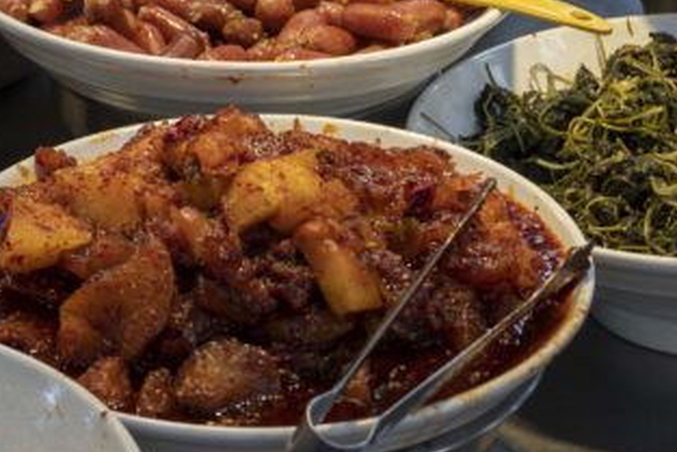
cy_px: -116
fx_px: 3198
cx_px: -396
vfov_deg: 8.0
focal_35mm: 170
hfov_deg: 11.5
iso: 800
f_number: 5.6
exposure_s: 1/160
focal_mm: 52
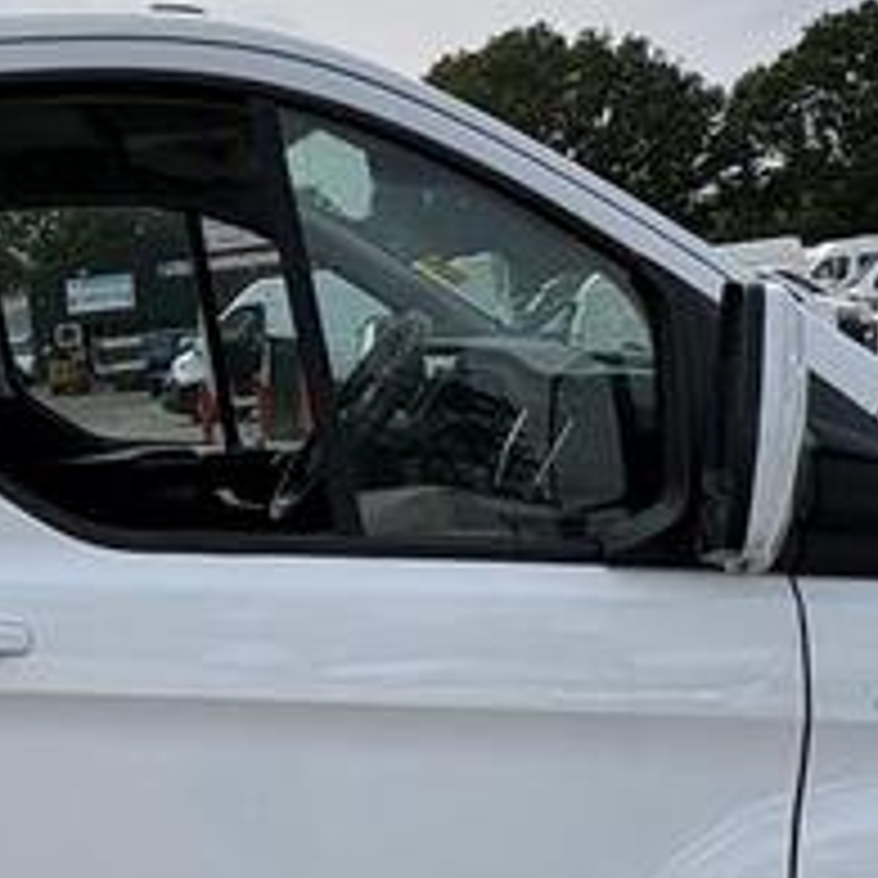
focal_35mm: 57
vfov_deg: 30.0
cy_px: 464
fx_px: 1636
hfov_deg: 27.5
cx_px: -86
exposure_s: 1/2874
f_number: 2.2
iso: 50
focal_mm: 2.22
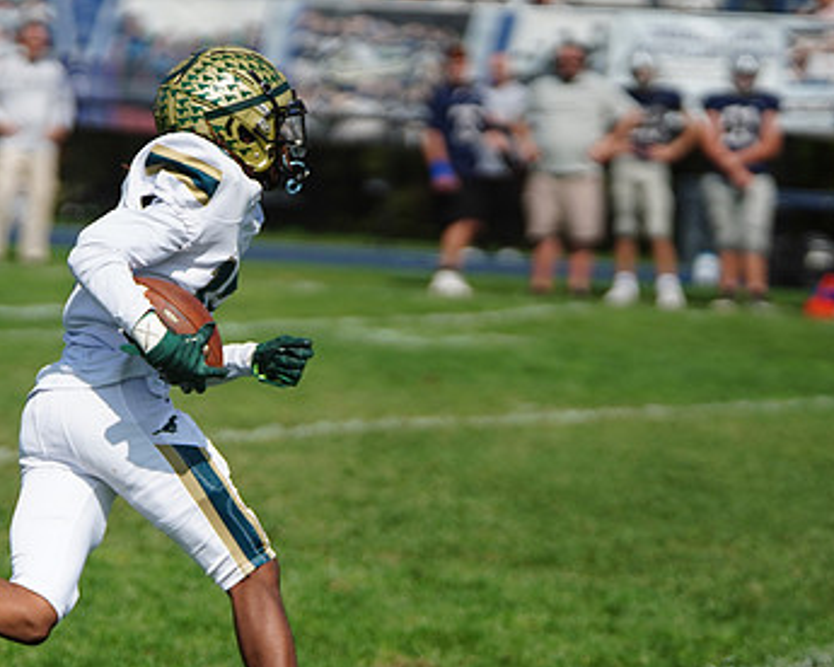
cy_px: 407
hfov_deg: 5.9
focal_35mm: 330
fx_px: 8145
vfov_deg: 4.7
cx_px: 174
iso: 400
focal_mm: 209
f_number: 2.8
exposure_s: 1/8000
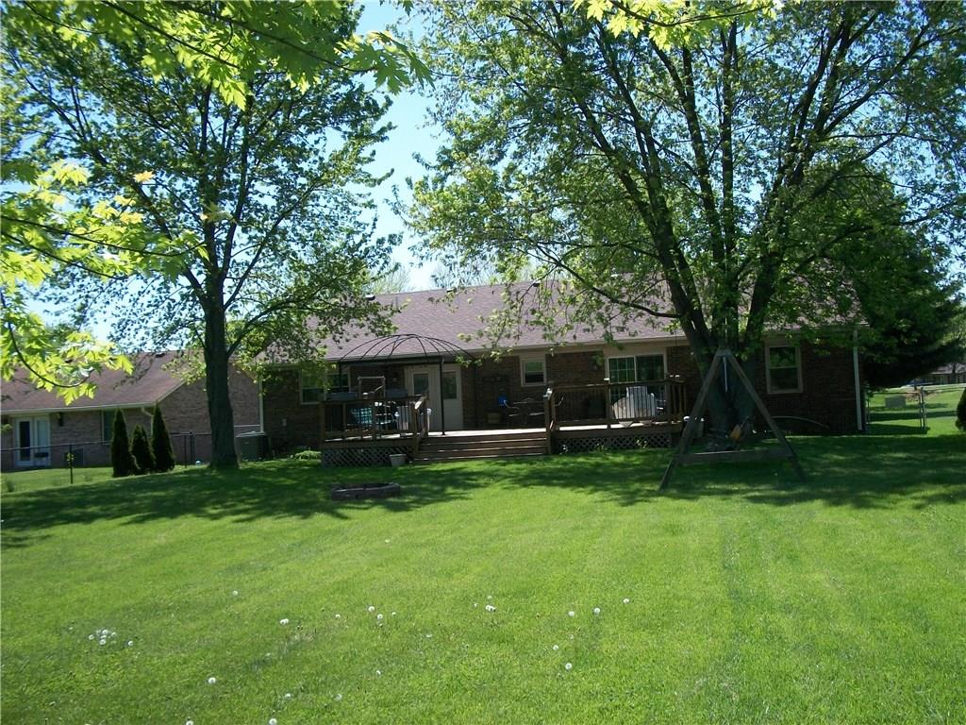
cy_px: 362
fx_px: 893
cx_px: 483
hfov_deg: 56.8
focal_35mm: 32
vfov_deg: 44.2
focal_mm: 5.7
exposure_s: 1/250
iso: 80
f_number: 5.5
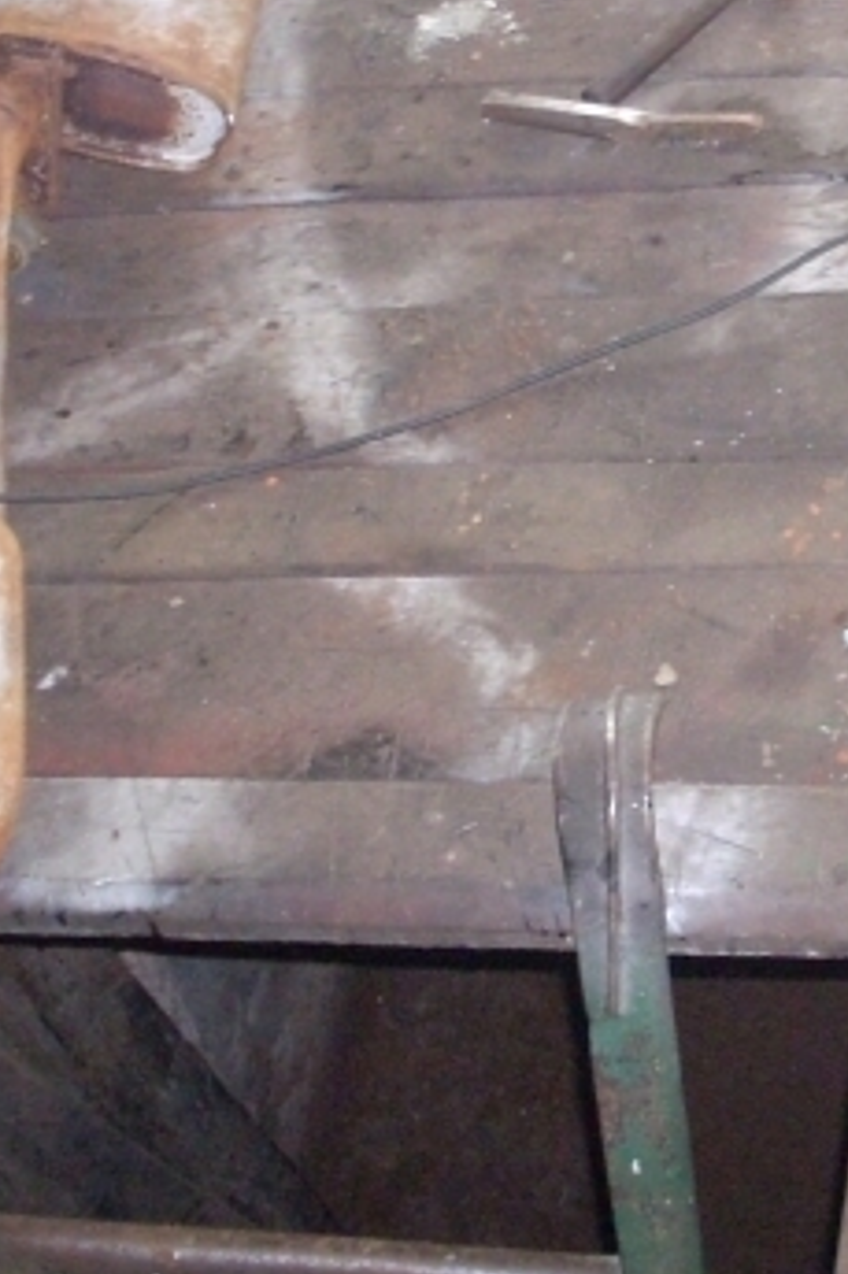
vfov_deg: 24.0
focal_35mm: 84
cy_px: 331
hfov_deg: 16.0
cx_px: 781
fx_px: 2971
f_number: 2.8
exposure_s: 1/60
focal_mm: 6.2
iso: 400
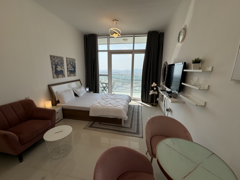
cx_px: 120
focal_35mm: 14
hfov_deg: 102.1
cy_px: 90
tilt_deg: -13.3
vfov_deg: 85.7
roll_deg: -0.7
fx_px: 97
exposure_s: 1/476
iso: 40
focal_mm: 2.22
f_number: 2.2
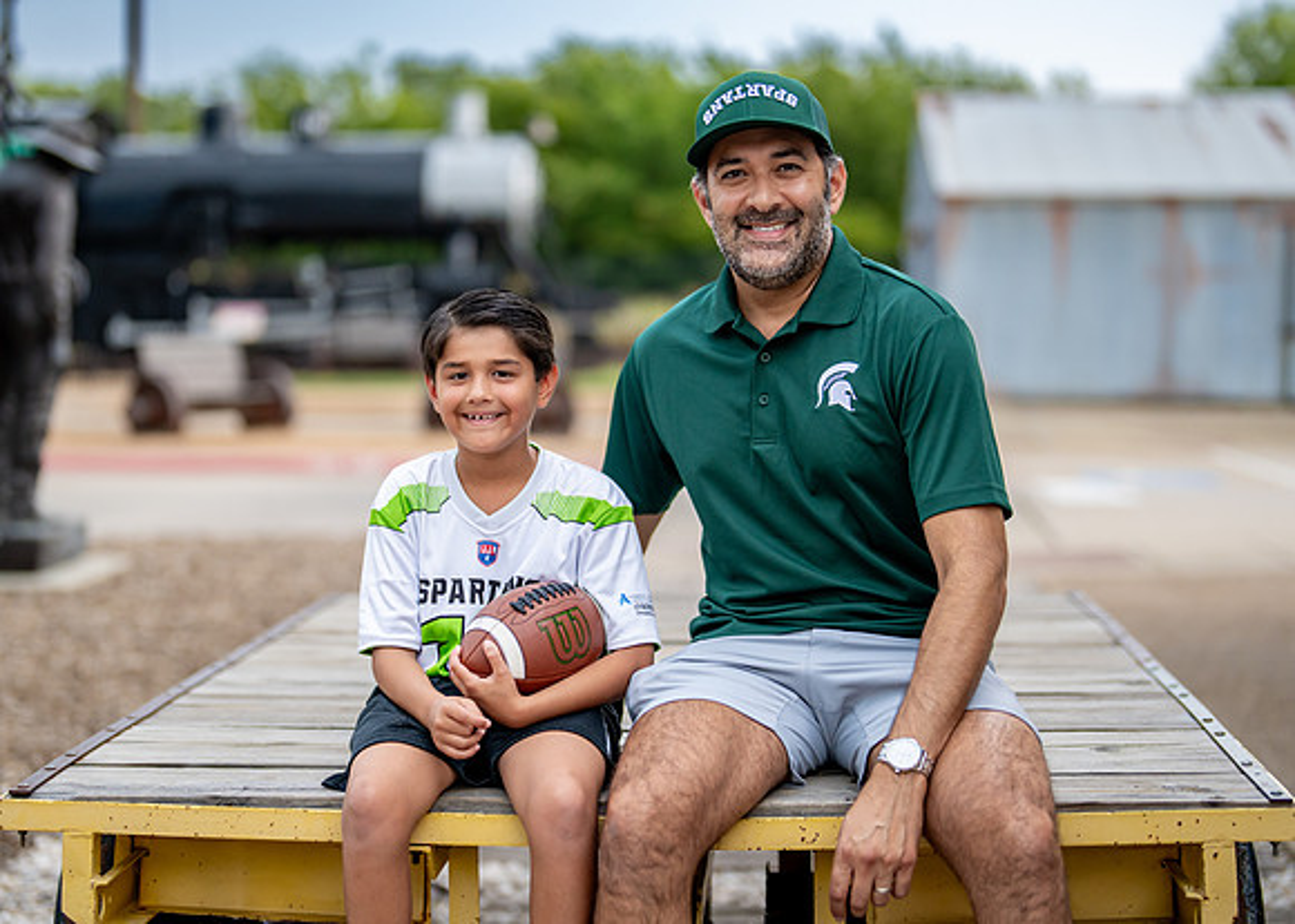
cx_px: 605
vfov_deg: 21.3
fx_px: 2456
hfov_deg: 29.5
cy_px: 479
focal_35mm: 67
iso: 500
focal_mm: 50
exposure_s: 1/640
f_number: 1.2
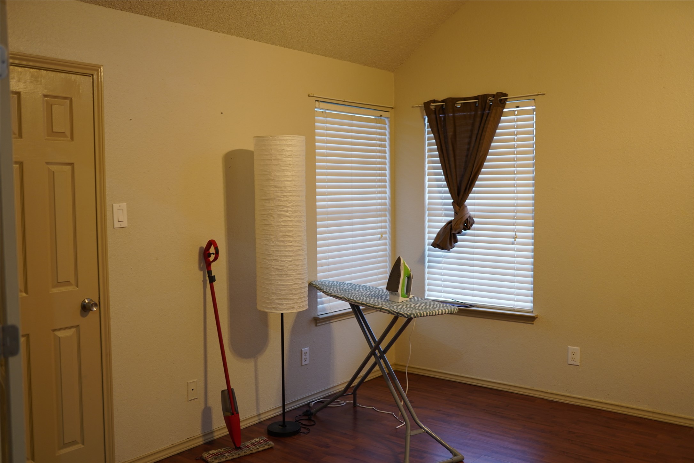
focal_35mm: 35
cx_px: 347
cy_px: 232
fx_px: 675
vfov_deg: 37.9
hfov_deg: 54.4
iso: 400
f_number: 2
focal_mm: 35
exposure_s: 1/40
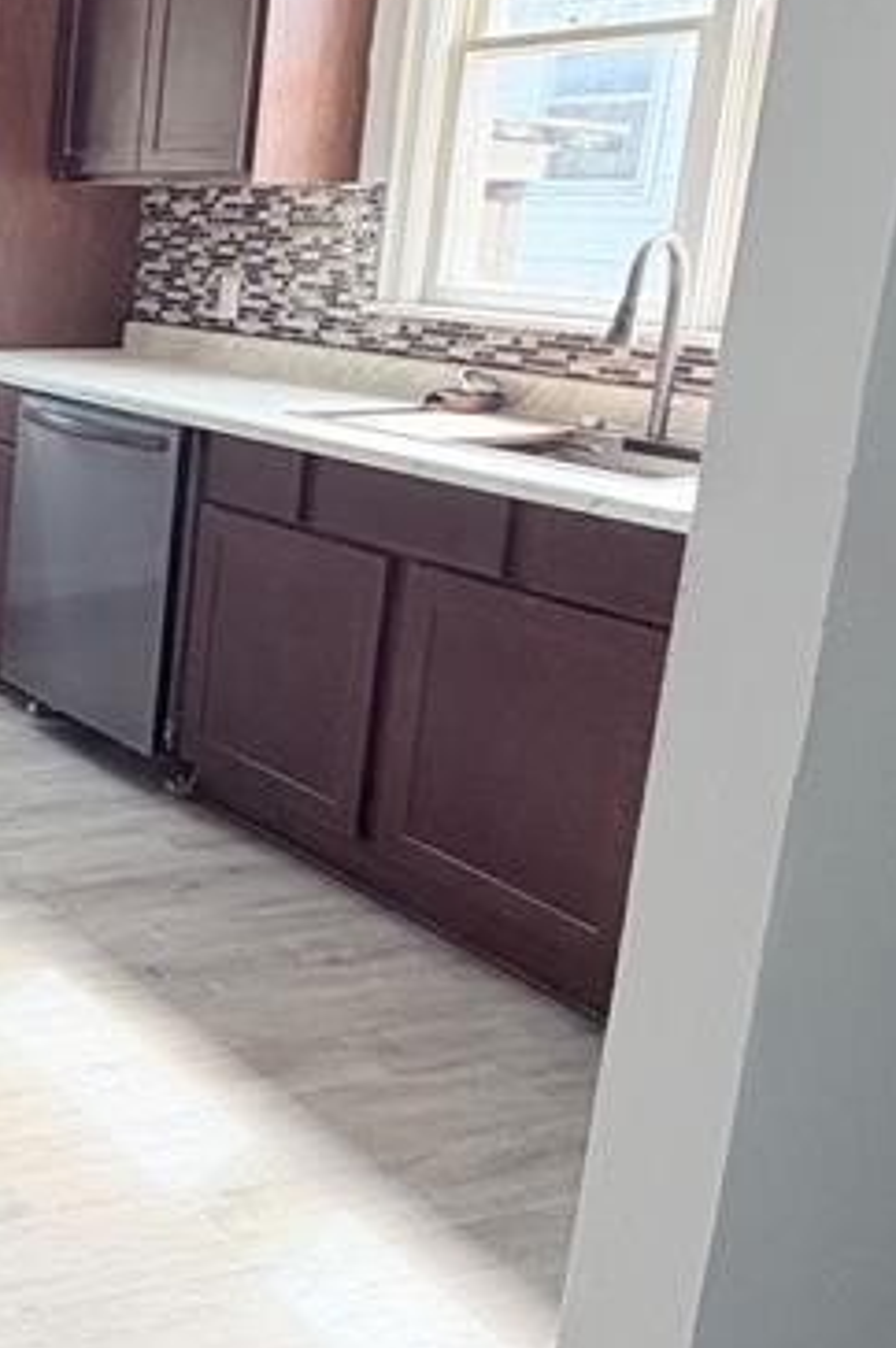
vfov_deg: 46.8
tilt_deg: -12.2
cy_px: 474
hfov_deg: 24.5
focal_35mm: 41
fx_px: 1533
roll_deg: -0.2
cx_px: -481
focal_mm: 2.22
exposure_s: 1/121
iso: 80
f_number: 2.2
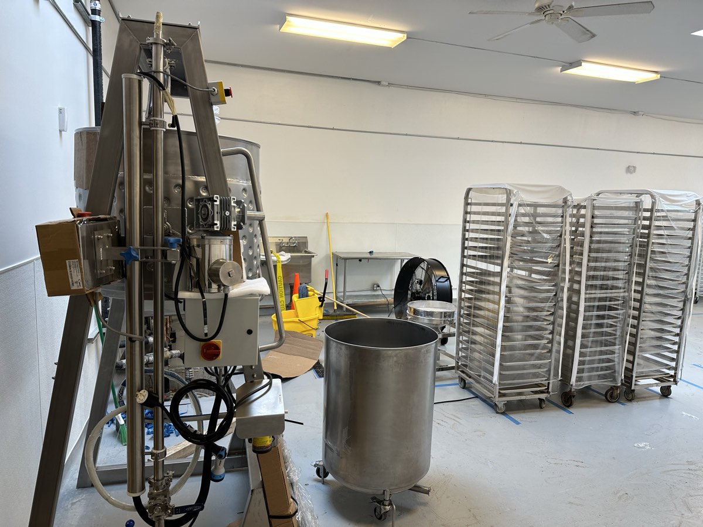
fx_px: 487
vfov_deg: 56.8
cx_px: 352
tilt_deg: -7.9
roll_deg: -2.8
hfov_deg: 71.6
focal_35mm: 24
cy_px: 264
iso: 80
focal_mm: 6.86
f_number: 1.78
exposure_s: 1/120
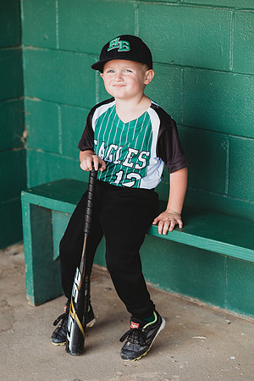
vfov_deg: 23.9
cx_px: 127
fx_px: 900
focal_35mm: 85
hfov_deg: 16.1
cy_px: 190
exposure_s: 1/250
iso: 320
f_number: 2.8
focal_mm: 85
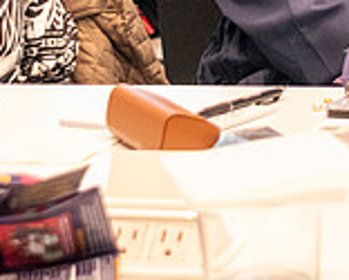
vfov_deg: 9.0
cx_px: 403
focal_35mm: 167
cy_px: -127
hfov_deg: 11.4
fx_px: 1726
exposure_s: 1/80
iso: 3200
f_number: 4.2
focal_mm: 32
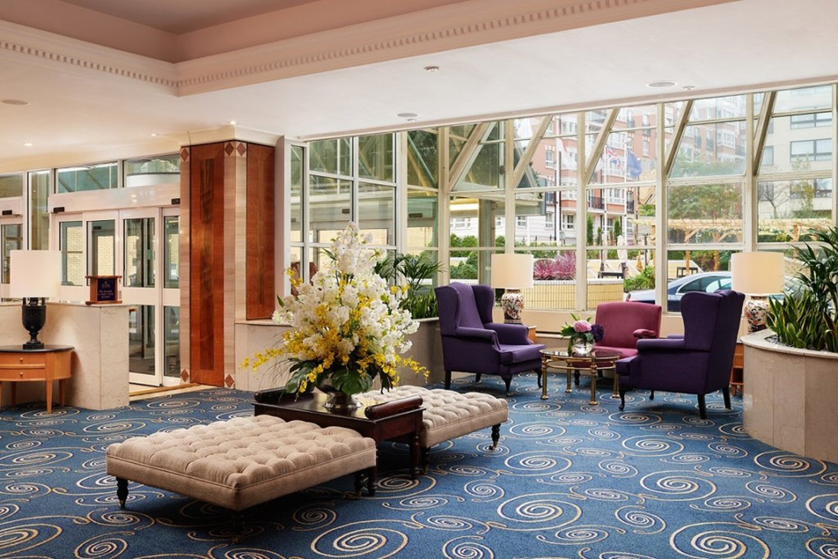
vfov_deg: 37.9
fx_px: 815
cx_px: 419
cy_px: 280
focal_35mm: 35
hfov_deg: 54.4
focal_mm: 35
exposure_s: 1/4
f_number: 11
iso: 100
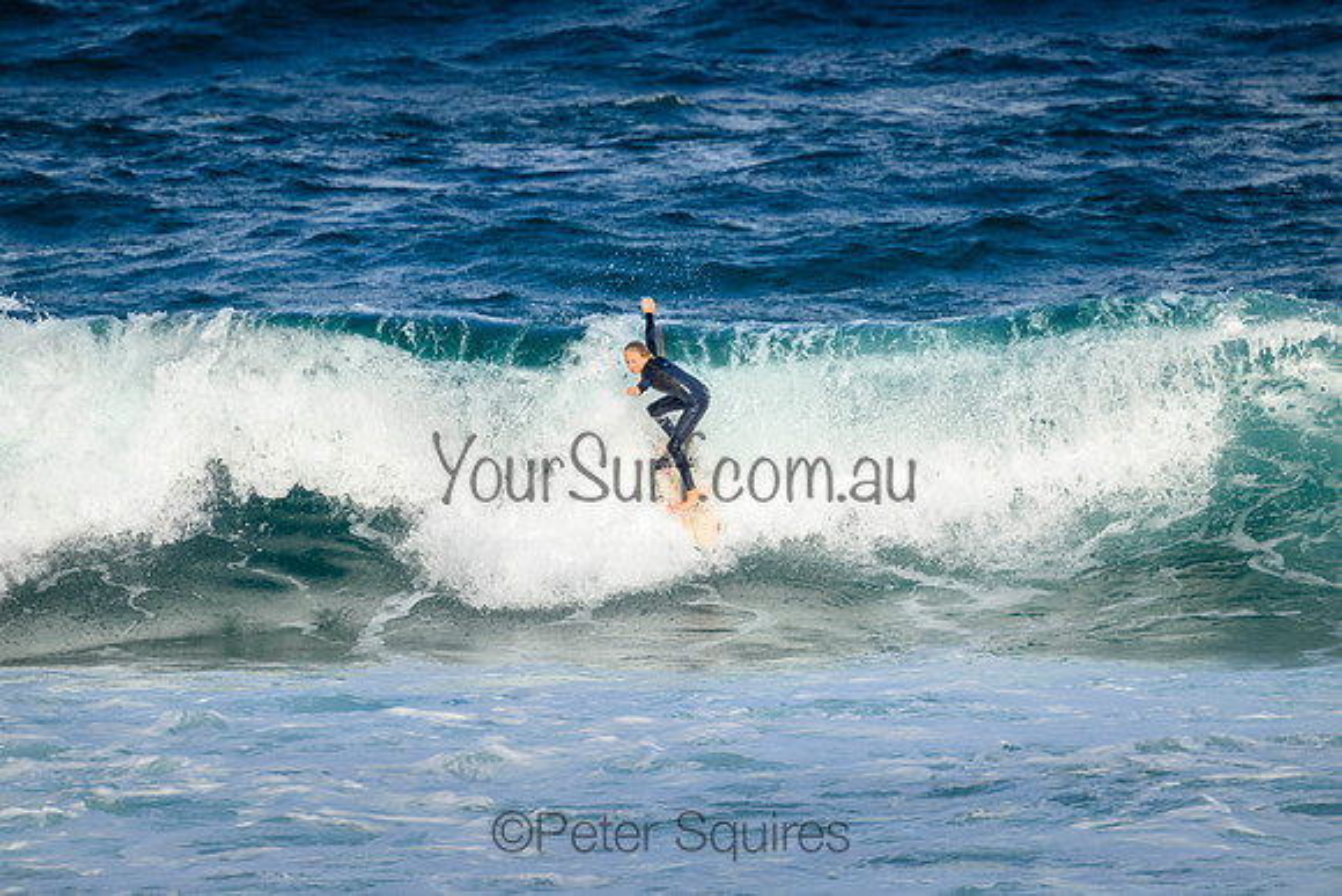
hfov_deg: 2.6
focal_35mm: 800
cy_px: 448
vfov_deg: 1.7
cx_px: 671
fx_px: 29828
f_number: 11
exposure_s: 1/1600
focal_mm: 800
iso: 1250
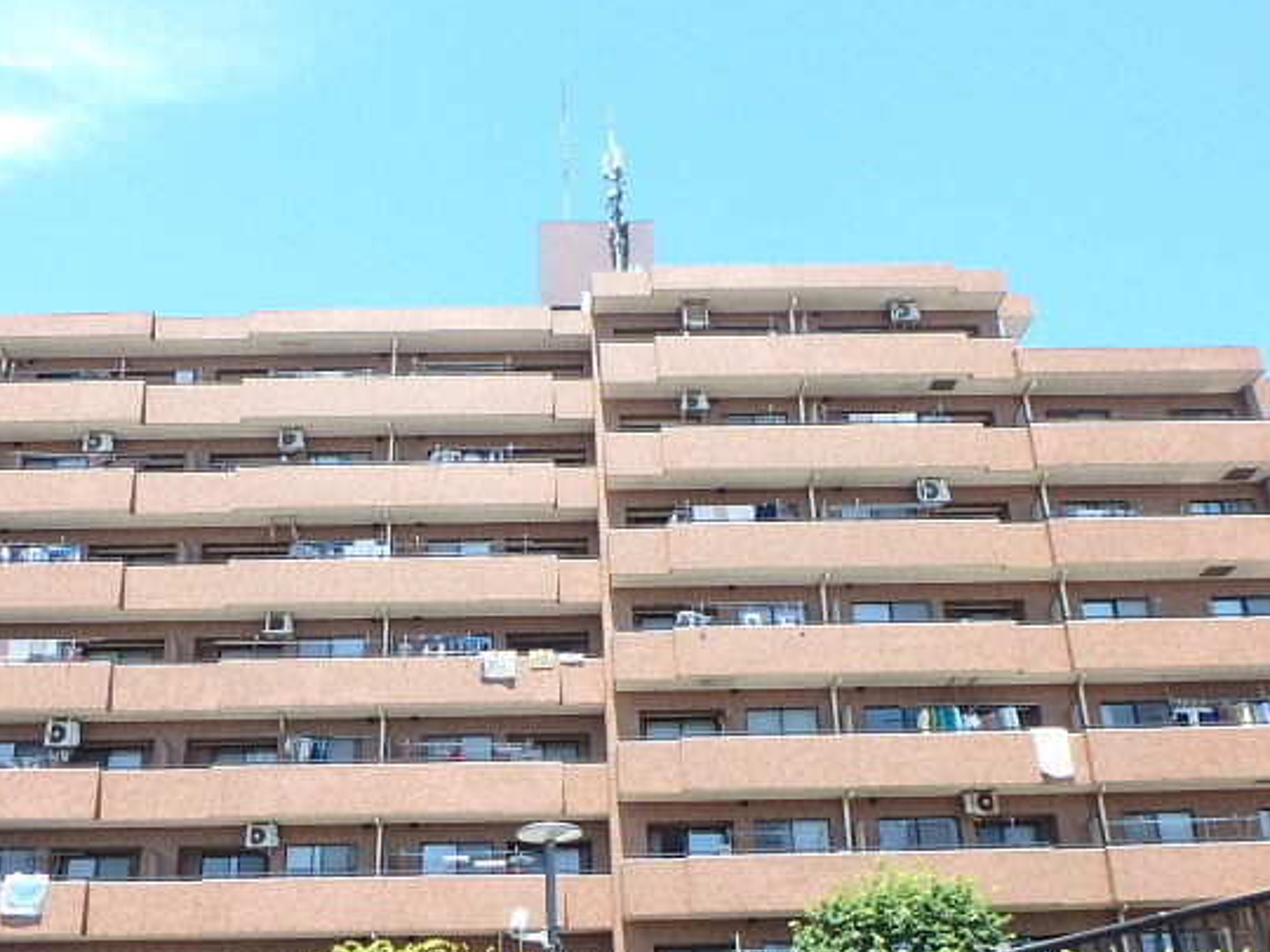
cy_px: 529
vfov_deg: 38.6
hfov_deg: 50.1
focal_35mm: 37
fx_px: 1357
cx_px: 569
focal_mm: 3.7
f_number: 3.5
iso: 125
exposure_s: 1/320
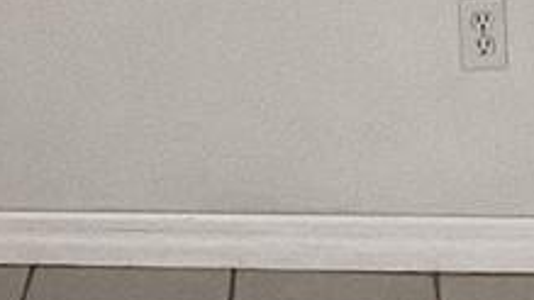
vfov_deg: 4.8
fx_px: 3496
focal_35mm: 247
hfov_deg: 8.7
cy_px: -424
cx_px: 183
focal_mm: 3.3
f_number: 2.4
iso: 64
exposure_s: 1/60
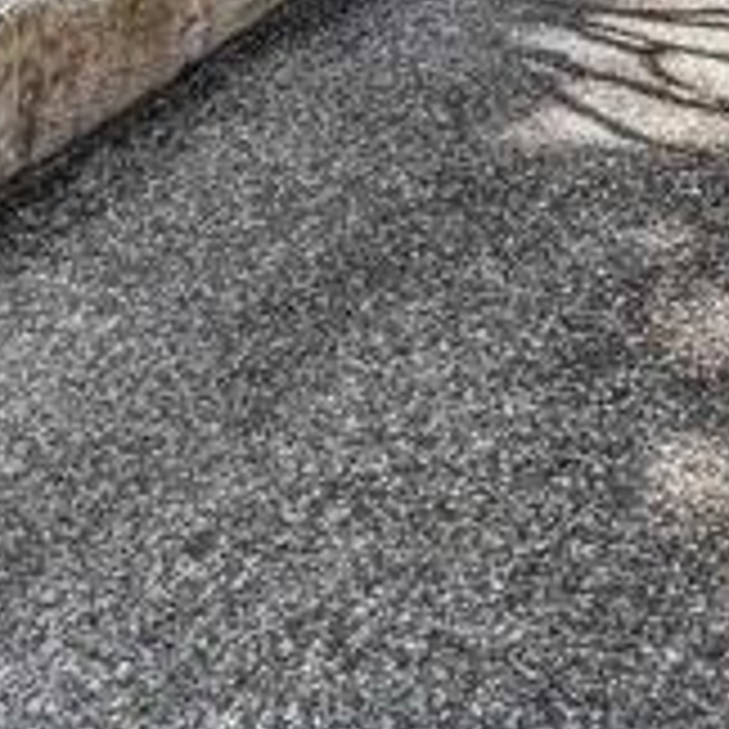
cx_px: 360
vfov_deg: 14.4
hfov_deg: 17.1
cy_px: -706
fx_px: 2430
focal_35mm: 102
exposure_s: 1/80
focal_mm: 19
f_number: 11
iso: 64
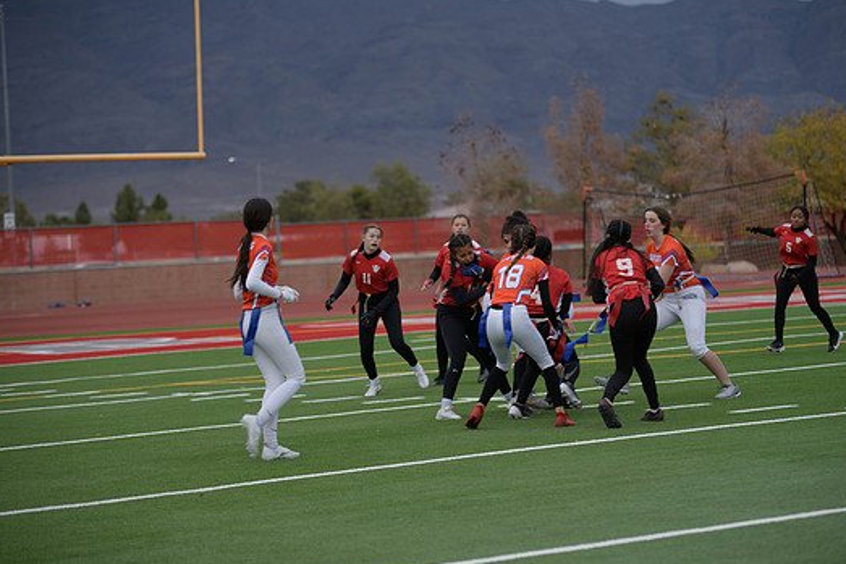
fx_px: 2868
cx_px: 453
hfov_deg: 16.8
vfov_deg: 11.2
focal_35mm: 122
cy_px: 298
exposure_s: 1/200
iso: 100
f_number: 2.8
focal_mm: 110
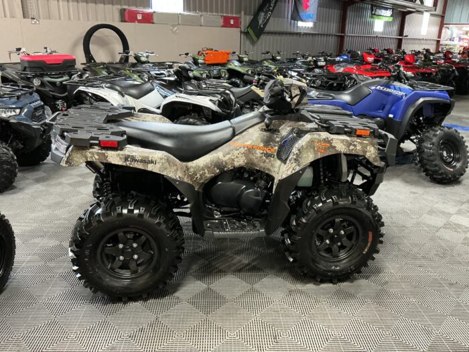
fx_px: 393
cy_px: 176
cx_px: 234
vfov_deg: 48.2
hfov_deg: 61.7
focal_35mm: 29
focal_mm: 3
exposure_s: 1/40
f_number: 1.8
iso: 250
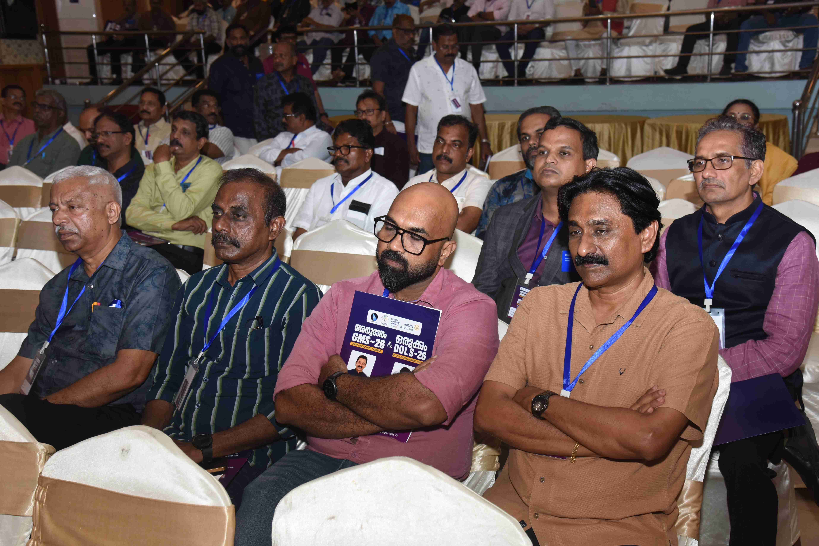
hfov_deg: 42.7
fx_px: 1046
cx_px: 410
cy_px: 273
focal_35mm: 46
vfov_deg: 29.2
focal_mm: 46
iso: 640
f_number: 6.3
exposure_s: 1/80
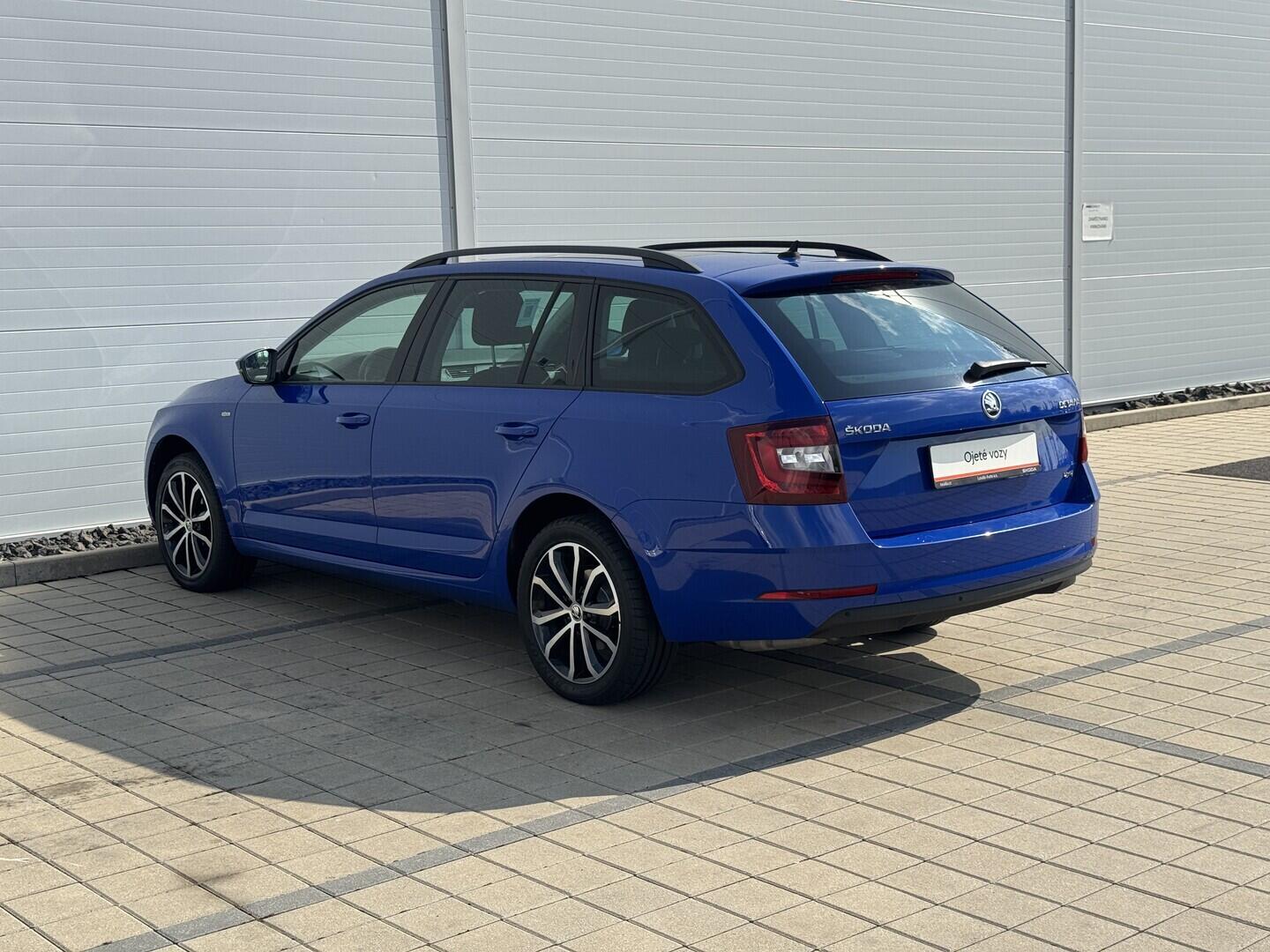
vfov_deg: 30.3
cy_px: 476
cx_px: 635
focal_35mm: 48
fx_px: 1761
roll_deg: +1.4
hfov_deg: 39.7
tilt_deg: -5.7
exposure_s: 1/3817
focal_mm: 6.76
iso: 64
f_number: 1.78
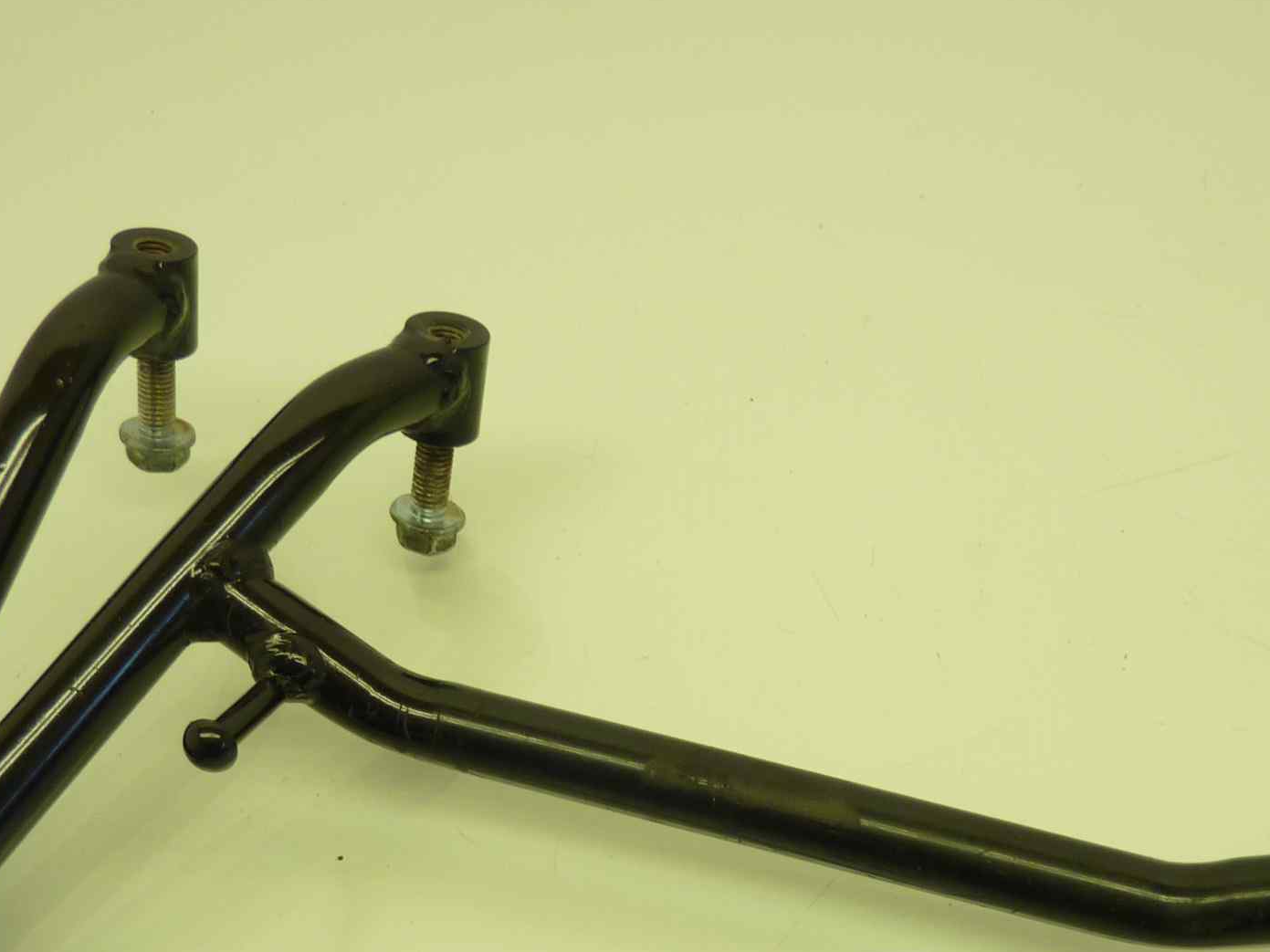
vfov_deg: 30.4
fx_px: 1688
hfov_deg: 41.1
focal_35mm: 46
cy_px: 811
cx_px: 737
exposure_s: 1/40
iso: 80
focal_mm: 4.1
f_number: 3.3
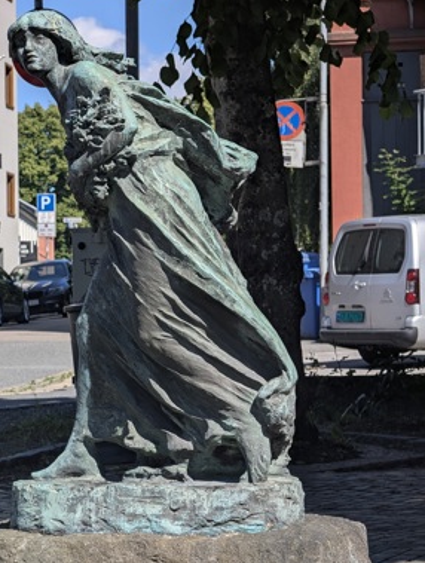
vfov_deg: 12.8
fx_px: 2511
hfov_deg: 9.7
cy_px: 357
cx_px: 129
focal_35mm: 154
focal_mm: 17.91
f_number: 2.8
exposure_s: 1/1120
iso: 51
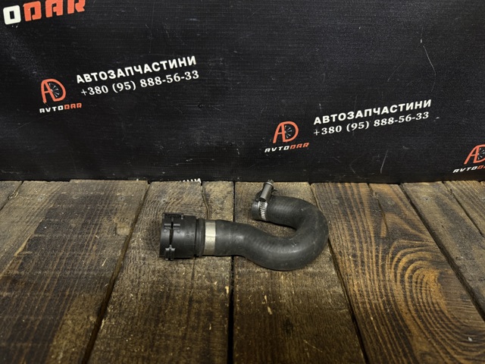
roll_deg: -0.4
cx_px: 242
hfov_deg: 71.6
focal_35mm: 24
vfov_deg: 56.8
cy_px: 182
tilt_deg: -32.0
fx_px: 336
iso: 200
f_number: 1.78
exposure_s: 1/50
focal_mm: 6.76
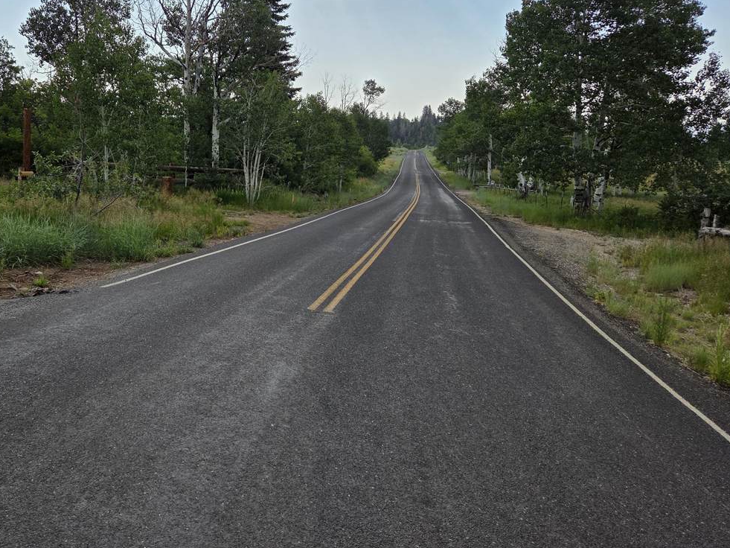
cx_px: 265
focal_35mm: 30
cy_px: 233
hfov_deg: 59.0
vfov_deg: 46.7
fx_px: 633
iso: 80
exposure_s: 1/7075
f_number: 1.8
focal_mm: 5.4
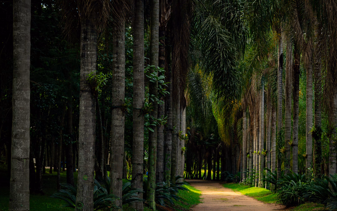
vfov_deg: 16.3
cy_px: 131
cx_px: 201
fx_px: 735
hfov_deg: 25.8
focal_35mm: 80
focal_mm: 55
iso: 250
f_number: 4.5
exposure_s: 1/100
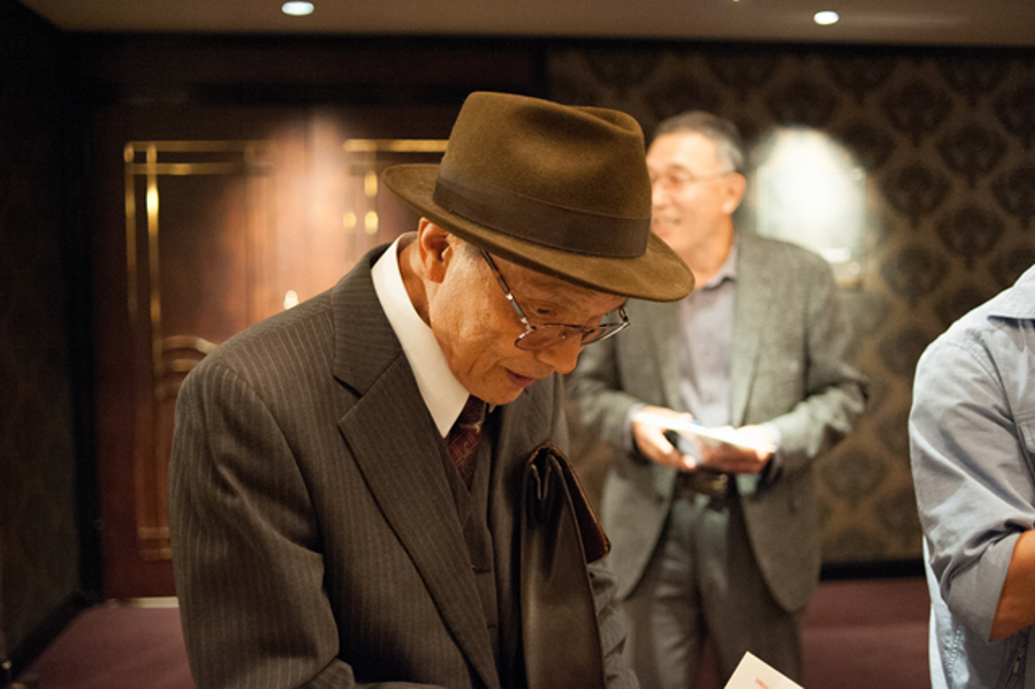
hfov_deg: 54.5
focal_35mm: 35
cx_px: 518
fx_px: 1006
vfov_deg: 37.8
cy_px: 344
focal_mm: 35
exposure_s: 1/100
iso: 5600
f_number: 2.8
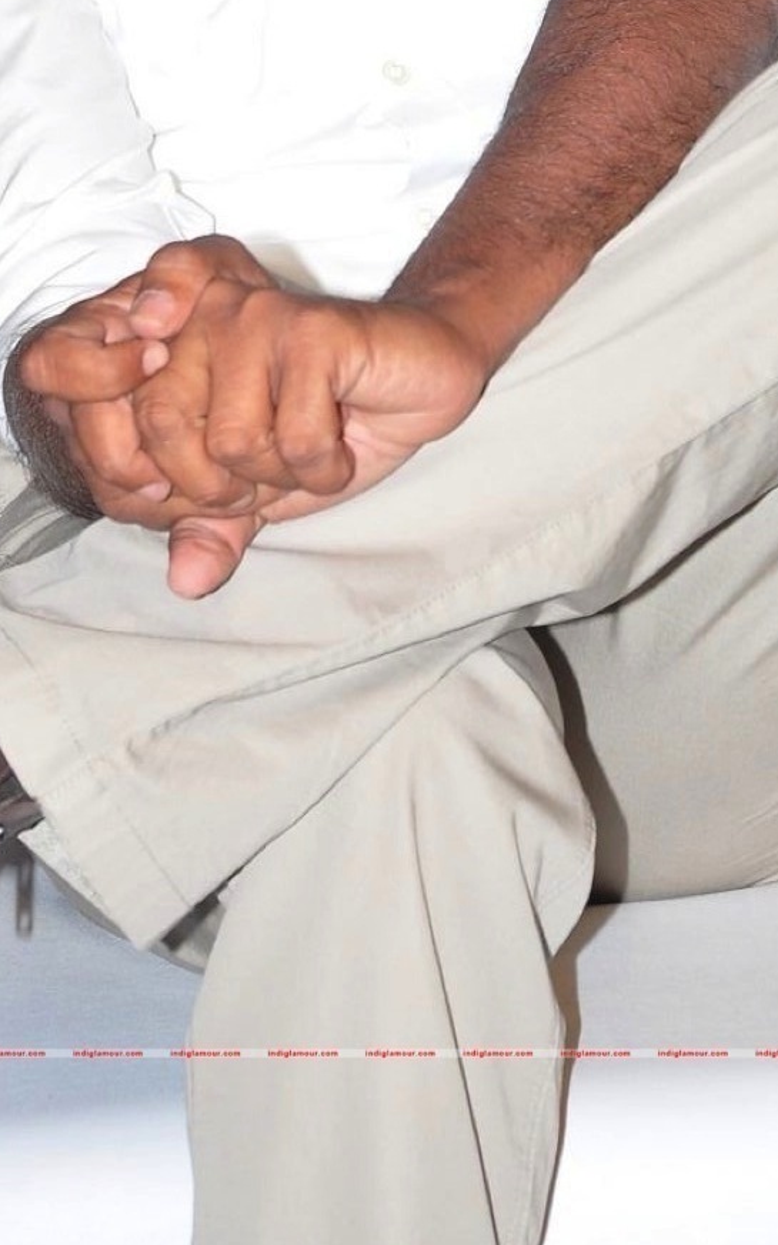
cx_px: 400
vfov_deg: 6.3
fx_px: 11265
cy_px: -23
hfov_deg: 4.0
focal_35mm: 332
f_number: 6.3
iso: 500
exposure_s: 1/125
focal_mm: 105
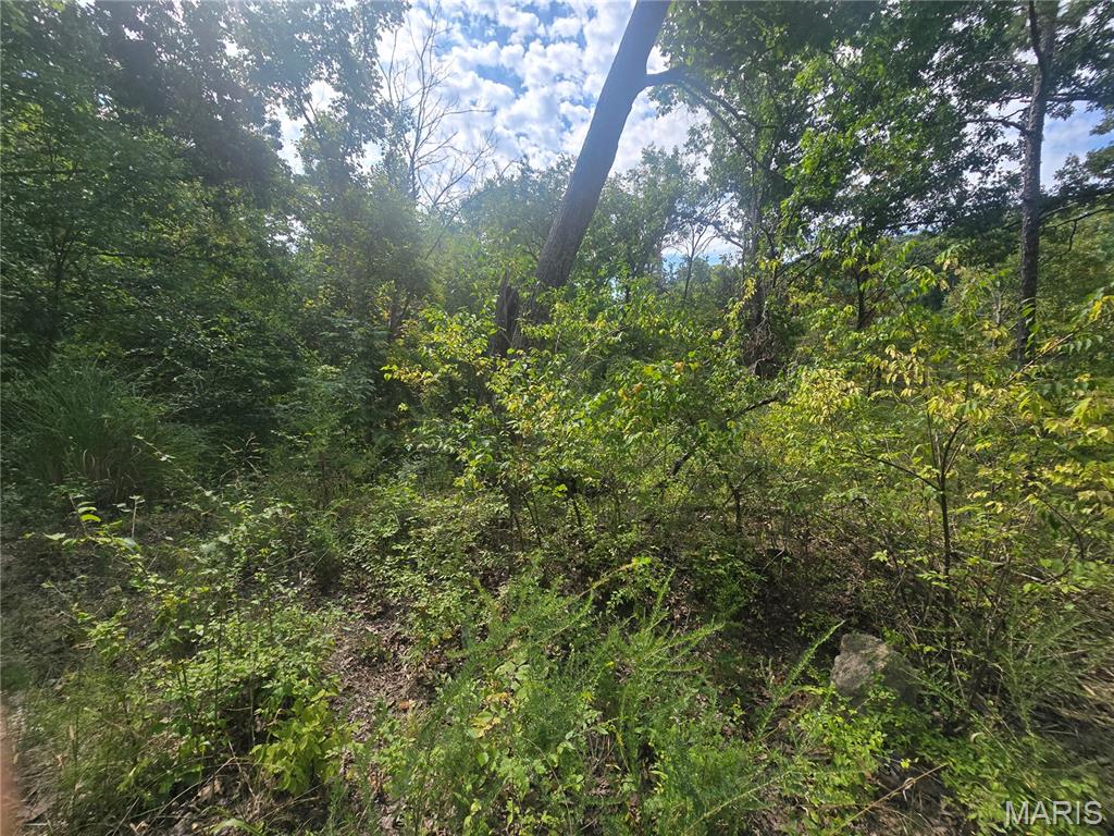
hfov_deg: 106.2
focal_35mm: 13
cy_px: 418
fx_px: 418
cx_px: 557
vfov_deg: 89.9
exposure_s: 1/1709
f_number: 2.2
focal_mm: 2.2
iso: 50
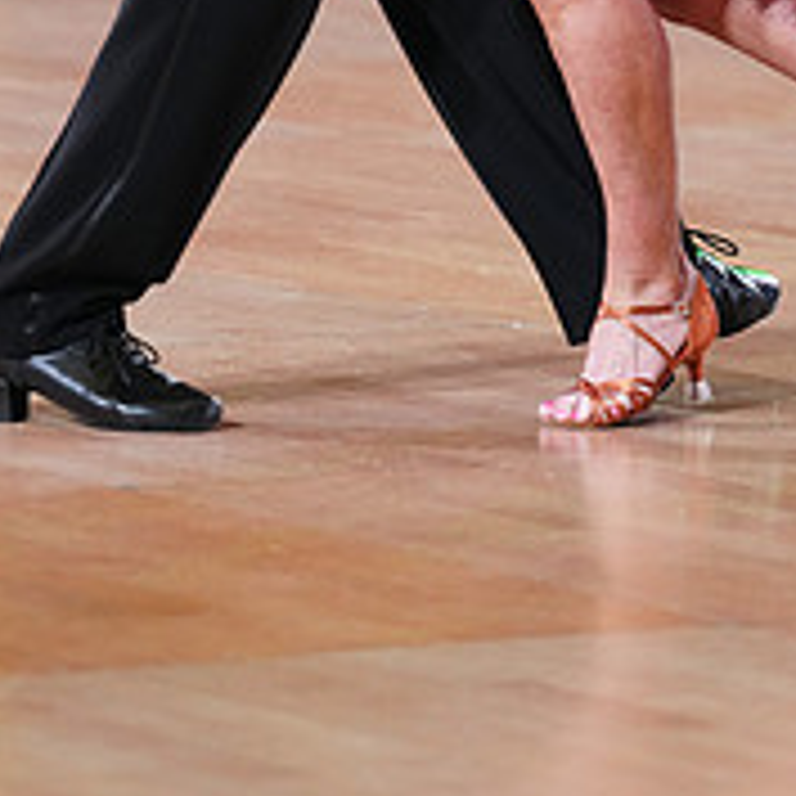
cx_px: 650
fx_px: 9990
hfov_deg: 4.6
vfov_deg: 4.5
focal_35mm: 384
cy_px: -454
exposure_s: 1/400
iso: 2000
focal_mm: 138
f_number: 2.8
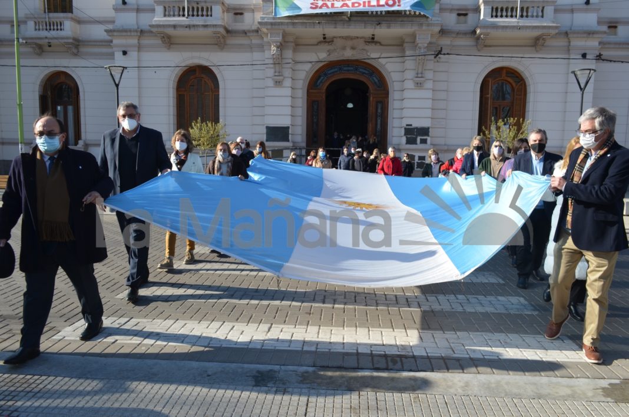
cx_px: 314
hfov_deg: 67.5
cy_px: 208
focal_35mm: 27
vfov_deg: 47.8
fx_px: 471
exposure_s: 1/250
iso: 180
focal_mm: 18
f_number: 8
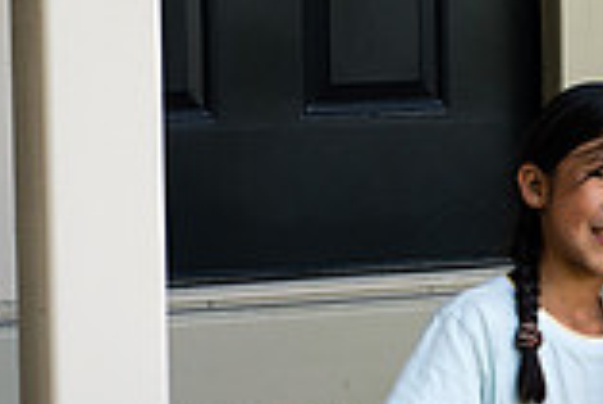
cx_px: 1002
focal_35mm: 314
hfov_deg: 6.4
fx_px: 5264
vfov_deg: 4.4
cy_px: 221
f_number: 6.3
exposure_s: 1/250
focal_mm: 85
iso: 640
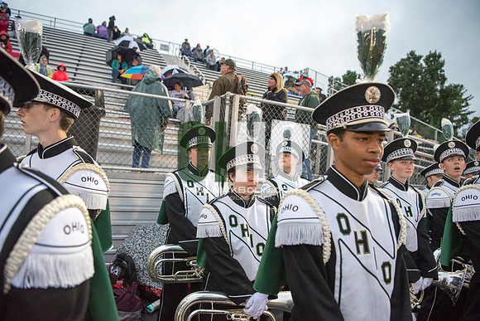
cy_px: 160
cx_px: 240
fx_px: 320
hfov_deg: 73.7
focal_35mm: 24
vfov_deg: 53.2
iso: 2000
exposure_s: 1/800
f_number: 3.2
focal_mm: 24
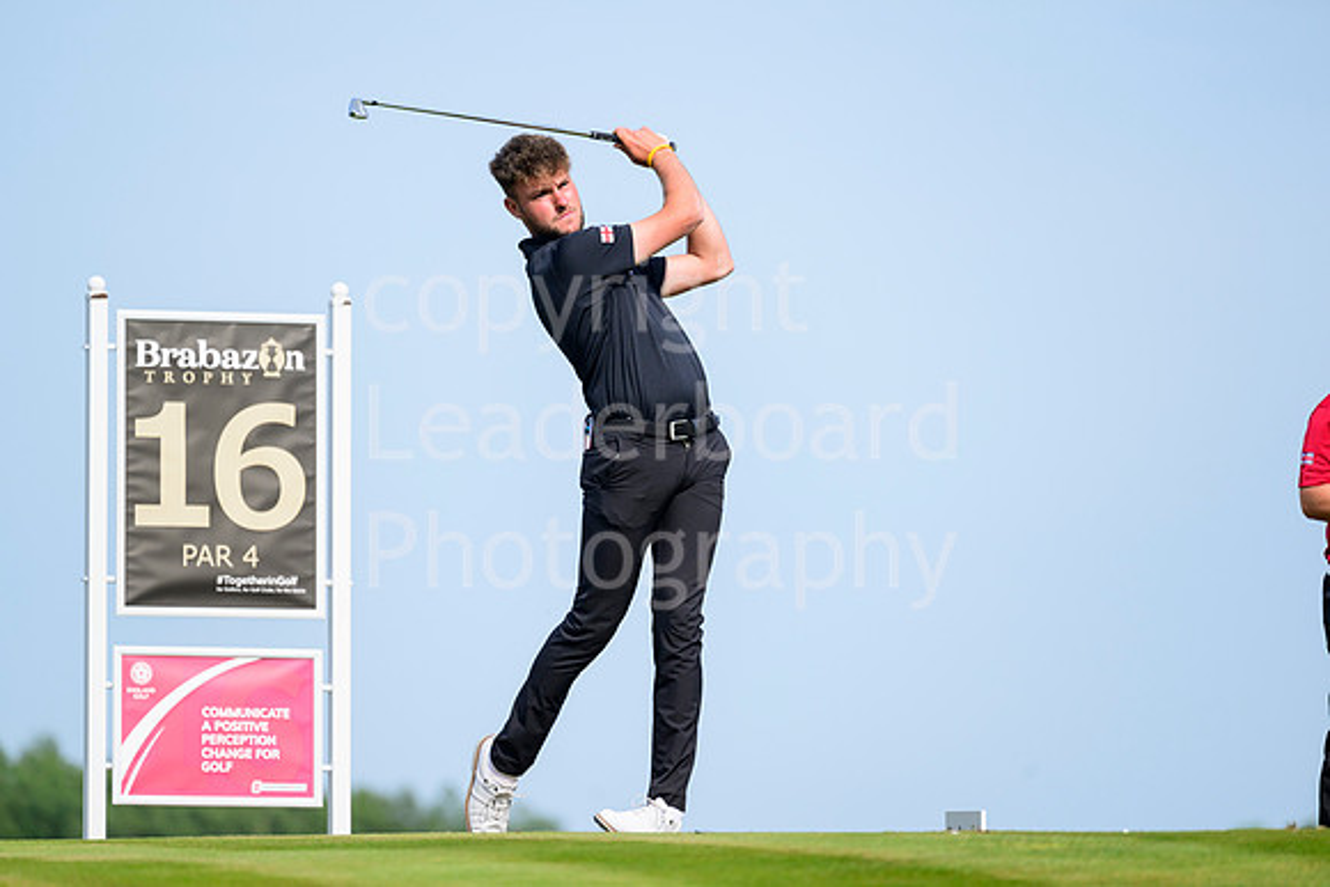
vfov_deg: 4.4
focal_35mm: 310
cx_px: 665
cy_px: 444
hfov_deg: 6.6
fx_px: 11455
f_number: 5.6
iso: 500
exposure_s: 1/2000
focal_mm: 310
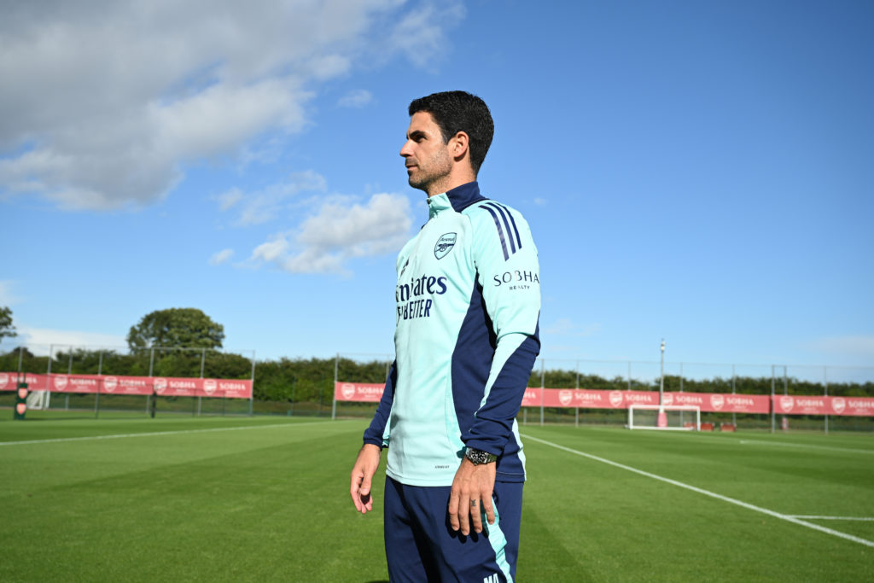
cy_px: 292
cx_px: 437
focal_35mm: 38
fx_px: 923
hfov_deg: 50.7
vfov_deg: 35.1
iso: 64
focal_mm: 38
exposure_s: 1/500
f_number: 5
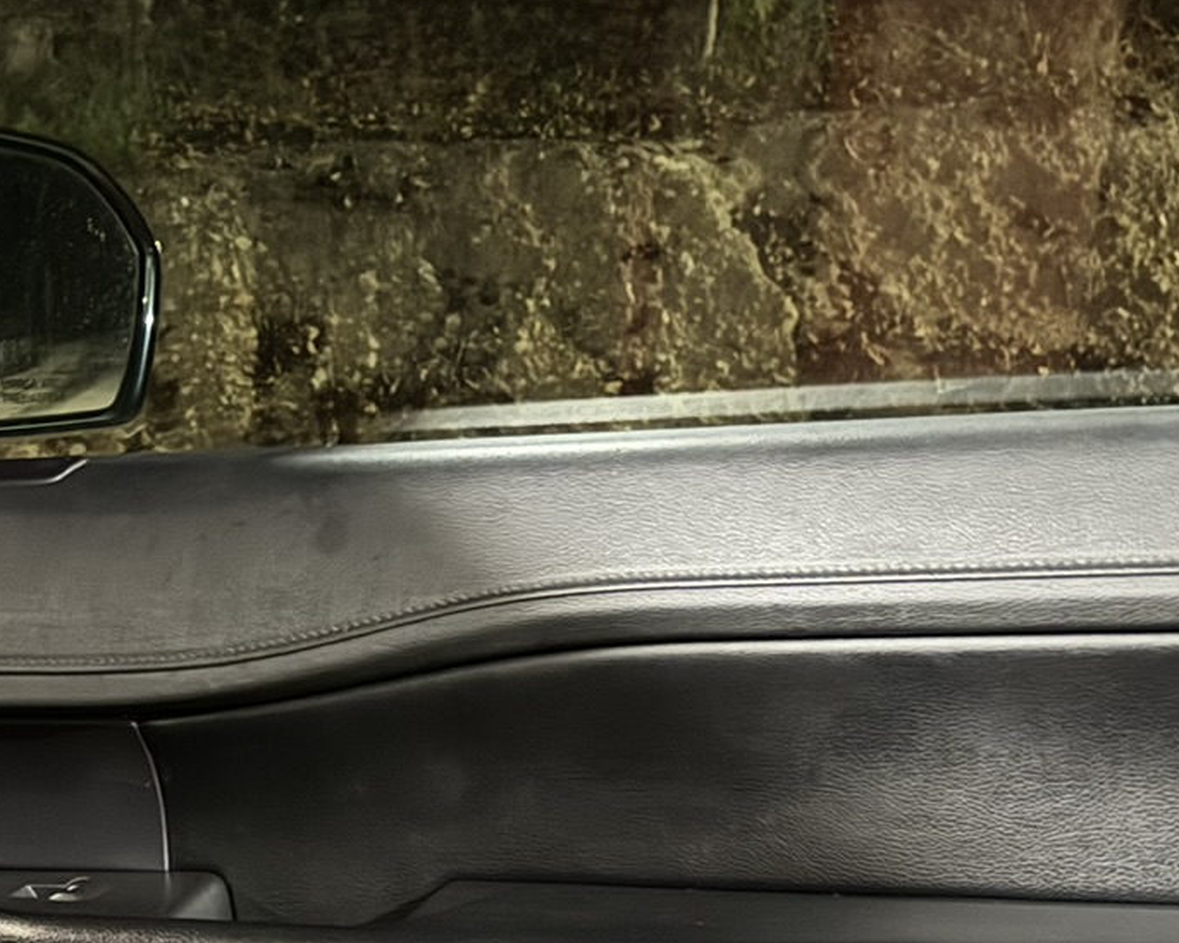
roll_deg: +1.0
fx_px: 2443
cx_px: 210
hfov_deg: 26.6
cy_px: 847
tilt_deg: -15.2
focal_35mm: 70
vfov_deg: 21.4
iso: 2000
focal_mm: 6.76
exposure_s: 1/5
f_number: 1.78
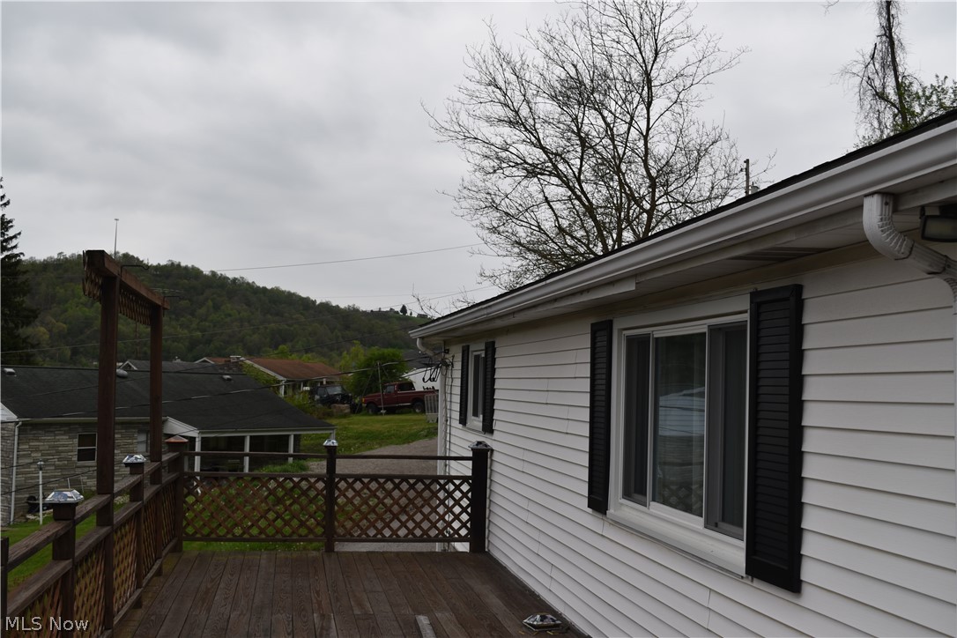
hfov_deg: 49.6
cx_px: 478
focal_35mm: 39
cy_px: 319
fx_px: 1037
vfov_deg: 34.2
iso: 100
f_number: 6.3
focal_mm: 26
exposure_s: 1/160
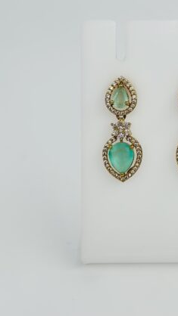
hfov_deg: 17.0
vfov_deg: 30.0
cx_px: 158
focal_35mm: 70
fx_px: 588
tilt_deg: -22.8
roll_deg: -1.0
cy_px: 113
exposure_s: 1/1376
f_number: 1.78
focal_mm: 6.86
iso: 80
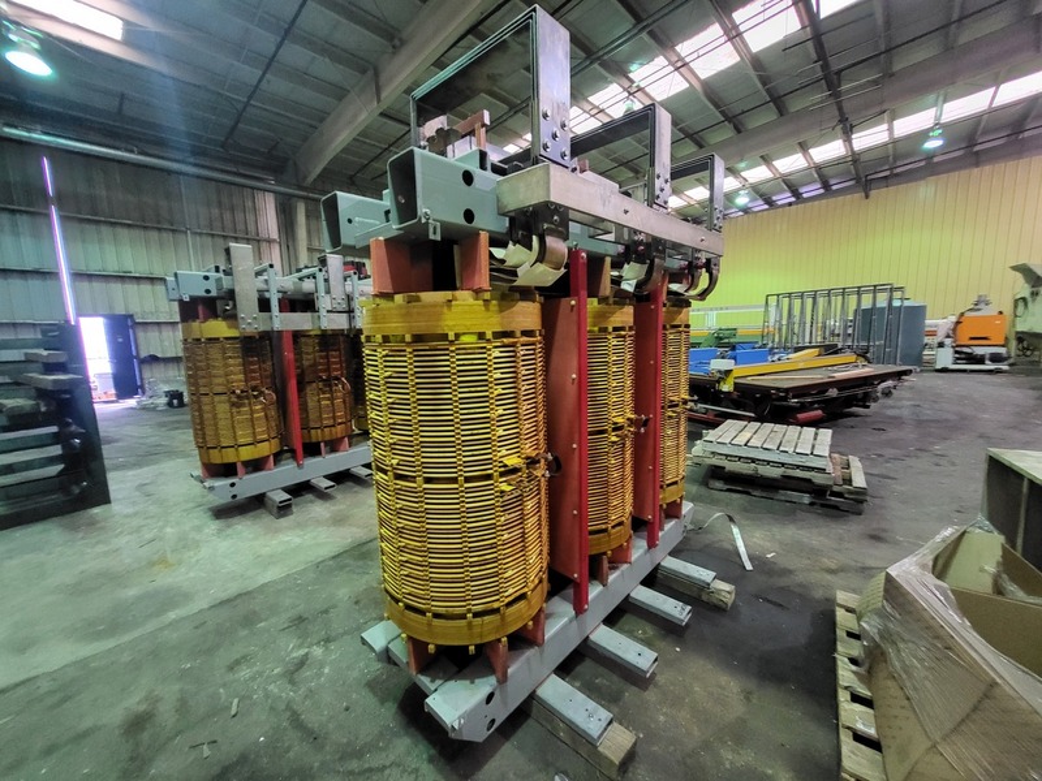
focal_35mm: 13
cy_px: 390
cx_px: 521
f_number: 2.2
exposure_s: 1/24
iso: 800
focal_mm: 1.74
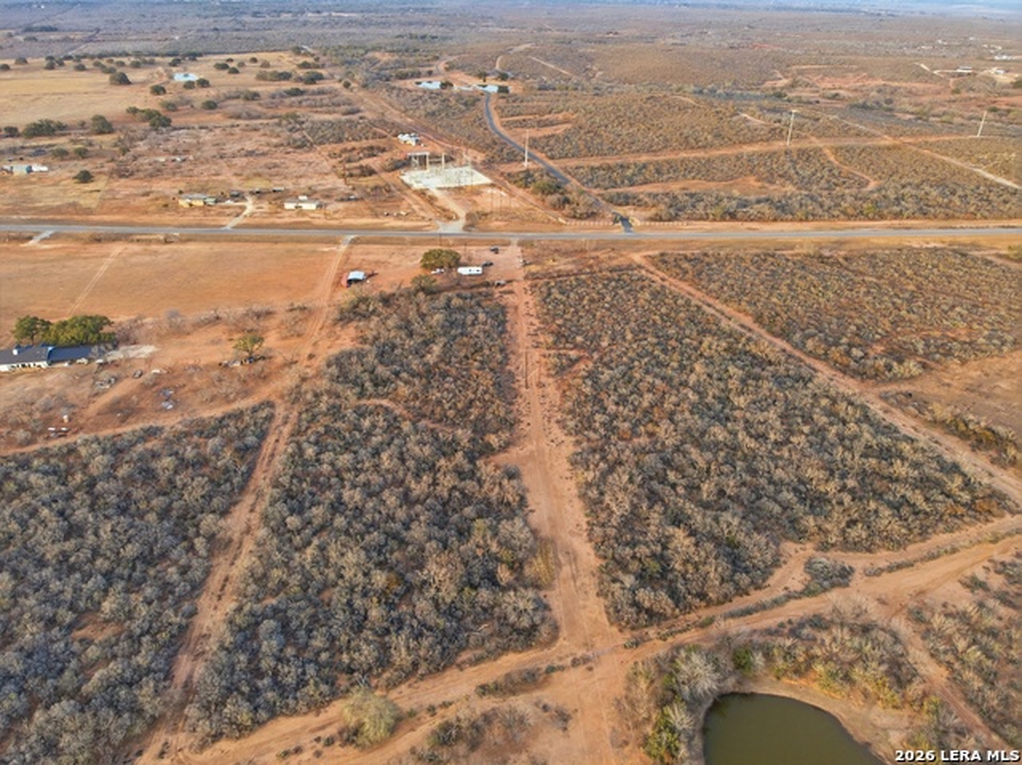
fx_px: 708
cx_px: 511
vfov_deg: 56.8
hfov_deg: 71.6
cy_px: 382
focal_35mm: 24
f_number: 2.8
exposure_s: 1/96
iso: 108
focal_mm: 4.5
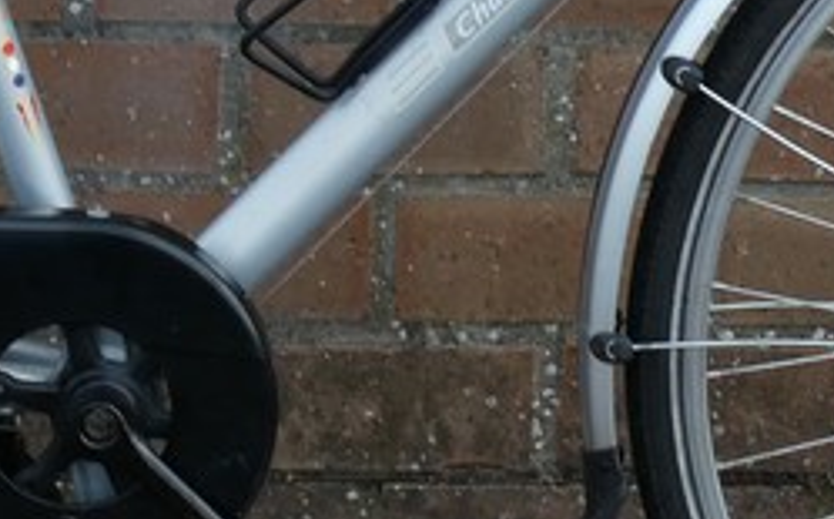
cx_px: 181
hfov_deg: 9.6
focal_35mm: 218
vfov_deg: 5.9
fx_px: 4949
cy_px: -281
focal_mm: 8.4
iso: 80
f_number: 4
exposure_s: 1/250
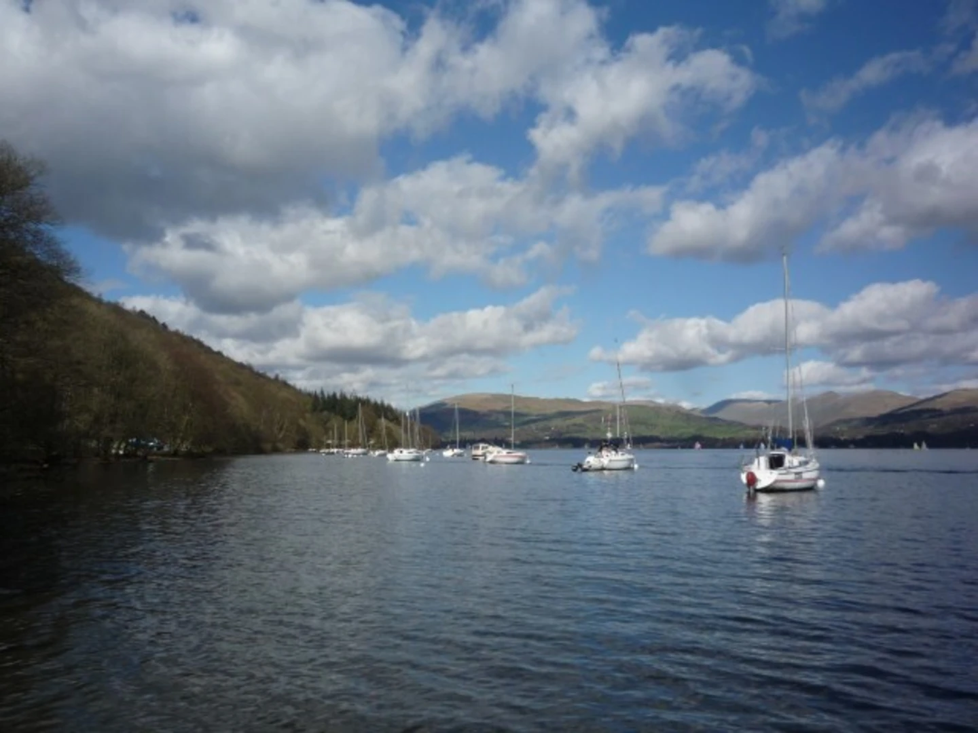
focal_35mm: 32
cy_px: 366
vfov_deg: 44.2
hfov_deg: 56.8
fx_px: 904
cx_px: 489
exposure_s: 1/800
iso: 100
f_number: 5.6
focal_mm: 5.2
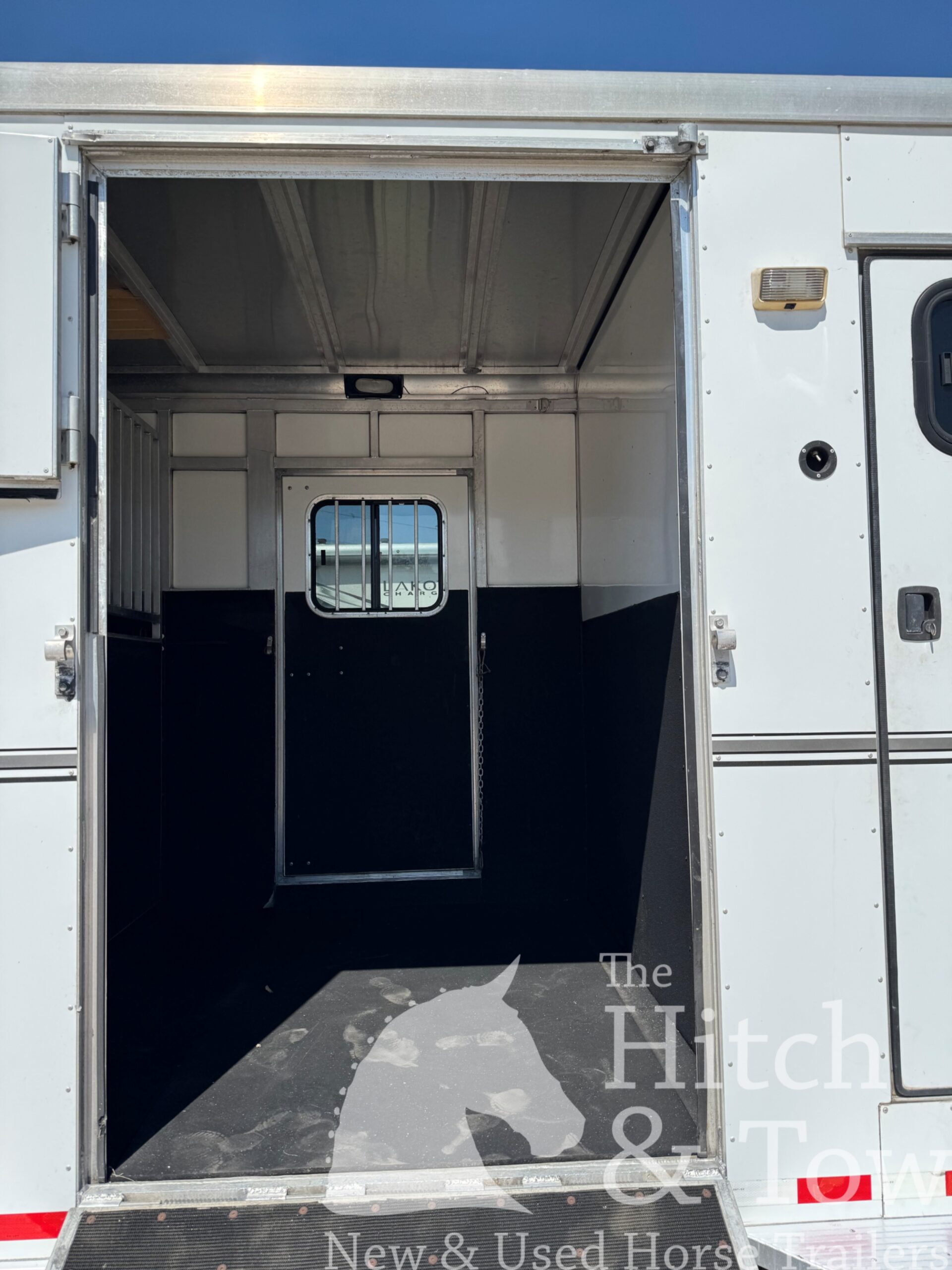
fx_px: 880
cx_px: 476
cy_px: 635
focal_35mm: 24
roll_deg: +2.7
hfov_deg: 56.8
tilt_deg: +3.0
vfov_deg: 71.6
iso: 80
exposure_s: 1/6410
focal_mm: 6.76
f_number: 1.78
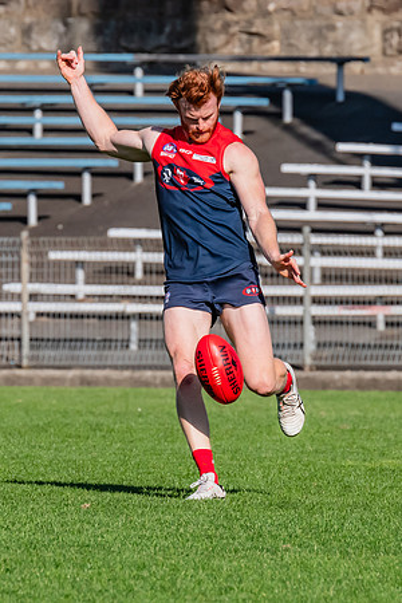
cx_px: 180
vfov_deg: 2.2
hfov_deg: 1.5
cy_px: 265
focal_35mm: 930
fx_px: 15574
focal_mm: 420
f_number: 10
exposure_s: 1/1600
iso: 800
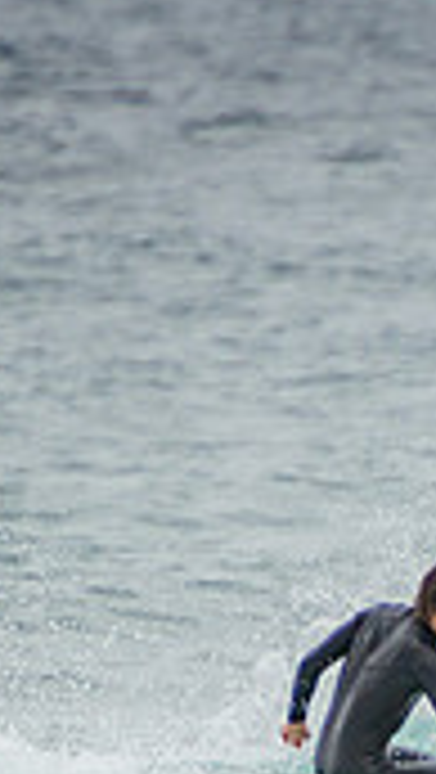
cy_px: 823
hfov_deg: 0.6
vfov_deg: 1.0
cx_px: 541
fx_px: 44205
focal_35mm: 2155
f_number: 5.6
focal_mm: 390
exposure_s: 1/1600
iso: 280
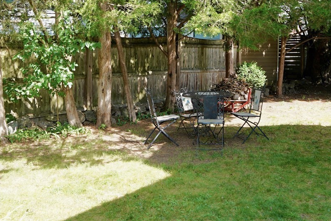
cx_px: 194
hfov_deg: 47.2
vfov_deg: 32.4
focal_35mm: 41
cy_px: 77
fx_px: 377
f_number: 4.5
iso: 100
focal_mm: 16
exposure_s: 1/80
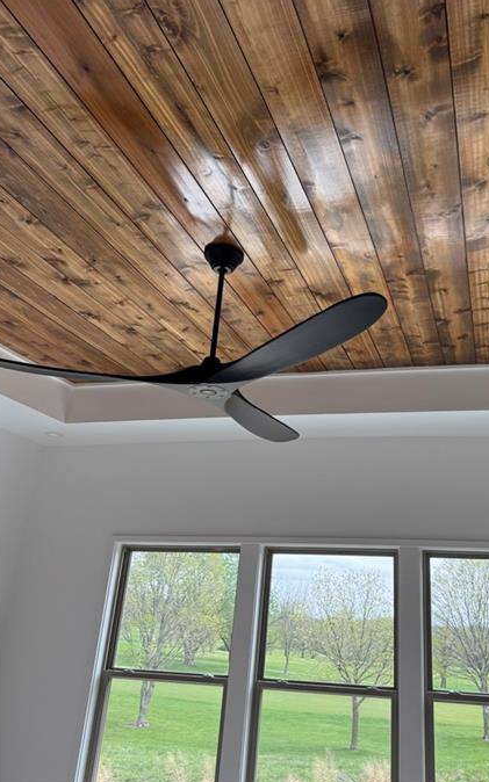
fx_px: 619
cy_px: 342
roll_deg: -2.4
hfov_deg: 42.5
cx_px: 326
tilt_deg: +22.5
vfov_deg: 64.4
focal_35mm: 29
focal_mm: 6.76
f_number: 1.78
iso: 80
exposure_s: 1/488
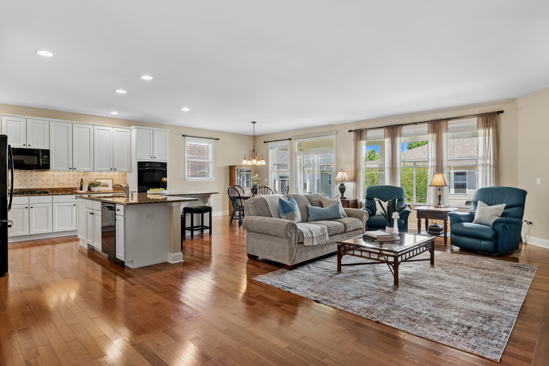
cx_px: 274
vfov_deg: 63.2
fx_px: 297
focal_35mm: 20
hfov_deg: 85.4
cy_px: 183
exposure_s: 1/8
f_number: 8
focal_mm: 13
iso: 250
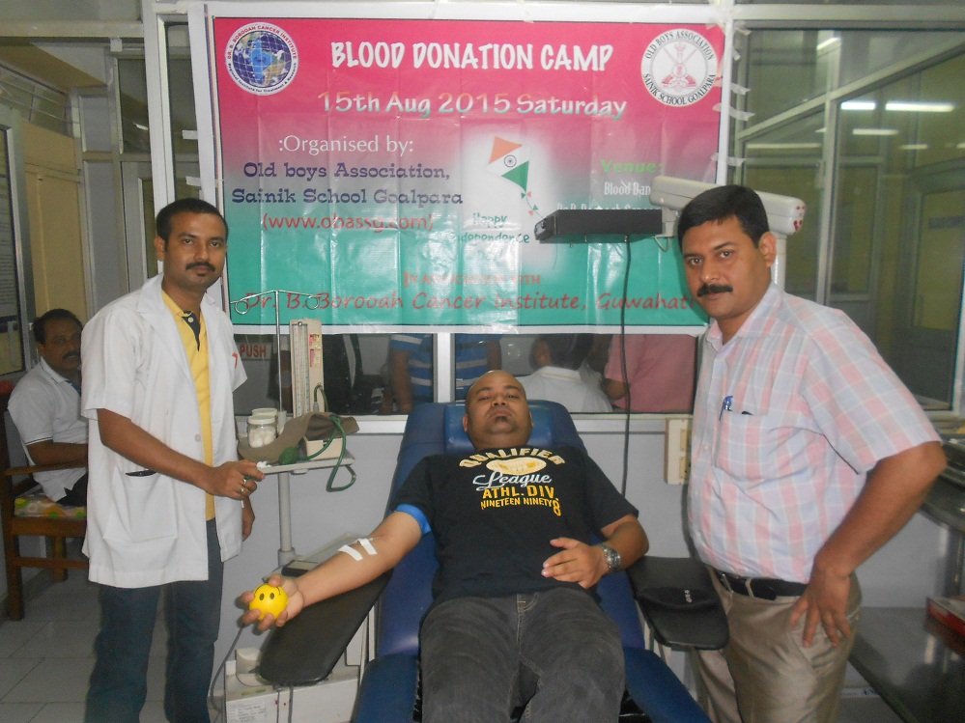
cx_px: 482
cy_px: 362
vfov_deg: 53.1
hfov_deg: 67.3
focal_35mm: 26
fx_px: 725
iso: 250
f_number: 3.2
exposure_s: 1/25
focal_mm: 4.6
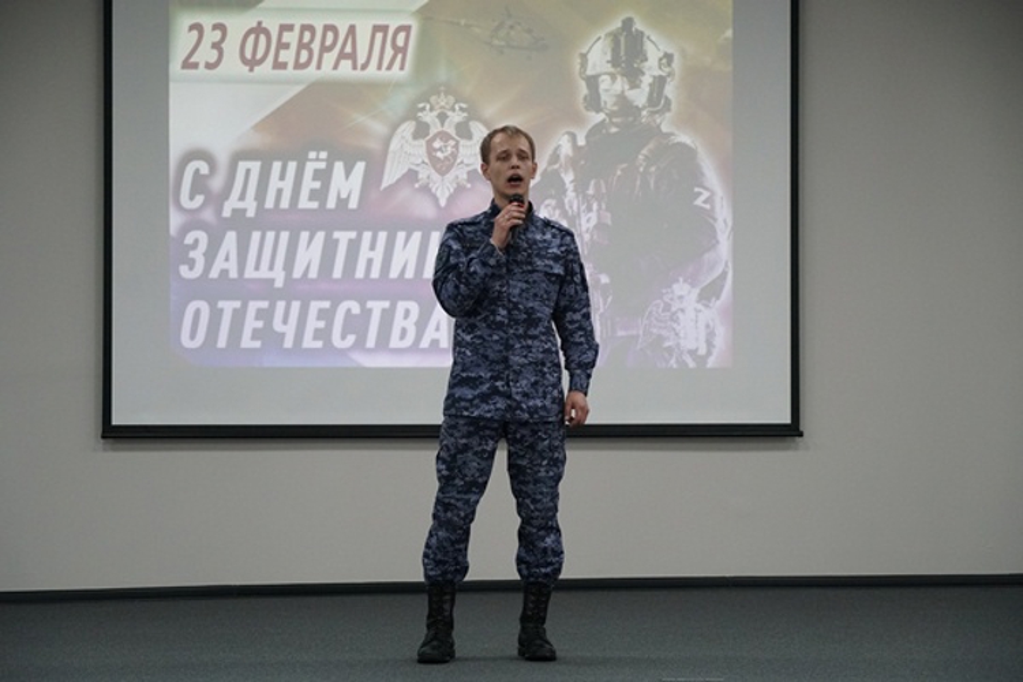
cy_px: 341
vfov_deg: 13.6
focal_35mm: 100
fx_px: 2856
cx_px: 512
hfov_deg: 20.3
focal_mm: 67
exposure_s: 1/160
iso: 1250
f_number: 5.6
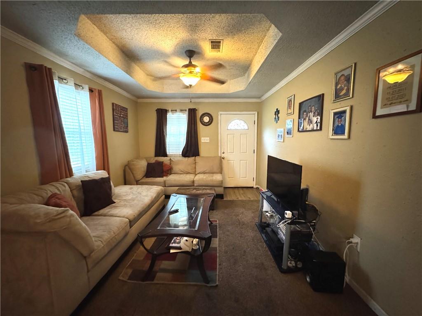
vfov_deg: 85.7
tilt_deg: -6.5
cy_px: 158
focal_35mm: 14
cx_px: 211
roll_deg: +0.5
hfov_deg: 102.1
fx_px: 171
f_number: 2.2
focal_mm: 2.22
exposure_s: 1/60
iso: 1250
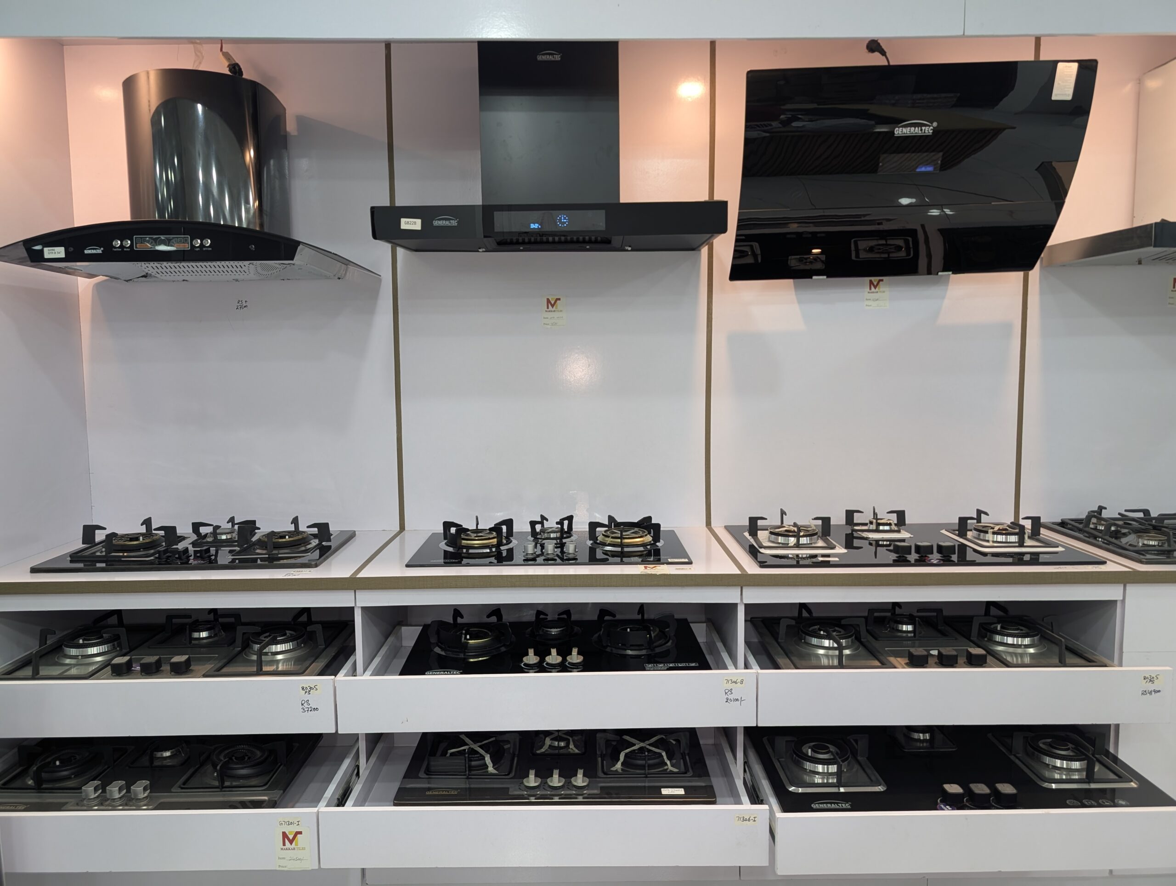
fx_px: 817
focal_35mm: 24
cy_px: 443
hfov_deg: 71.5
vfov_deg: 56.9
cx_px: 588
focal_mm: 6.9
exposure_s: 1/153
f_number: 1.68
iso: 269
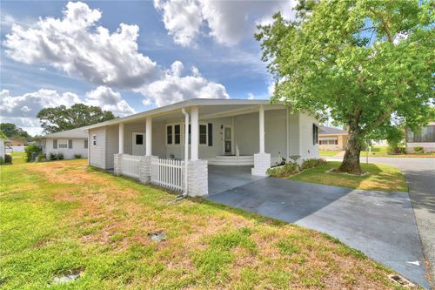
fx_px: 181
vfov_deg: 77.3
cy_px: 145
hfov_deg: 100.4
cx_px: 218
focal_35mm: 15
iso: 100
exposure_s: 1/250
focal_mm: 10
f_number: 11
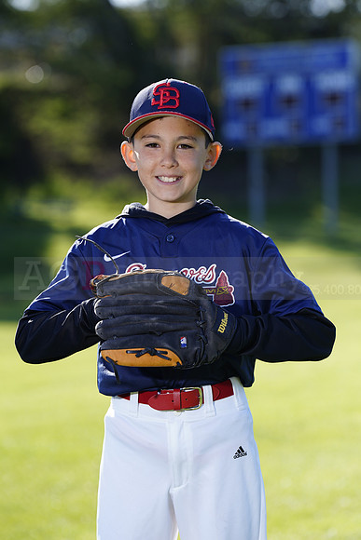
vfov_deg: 11.1
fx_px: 2781
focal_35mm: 185
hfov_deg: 7.4
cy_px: 270
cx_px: 180
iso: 100
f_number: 5
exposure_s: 1/250
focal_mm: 185
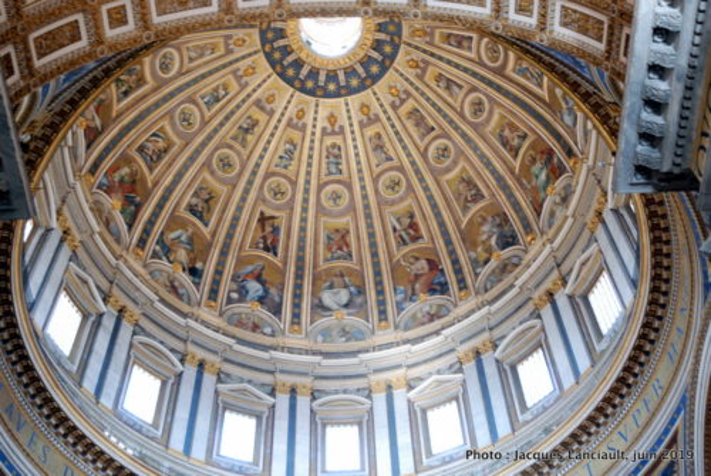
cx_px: 356
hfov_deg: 44.9
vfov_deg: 30.9
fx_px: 860
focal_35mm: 44
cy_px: 238
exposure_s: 1/15
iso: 800
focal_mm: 29
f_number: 4
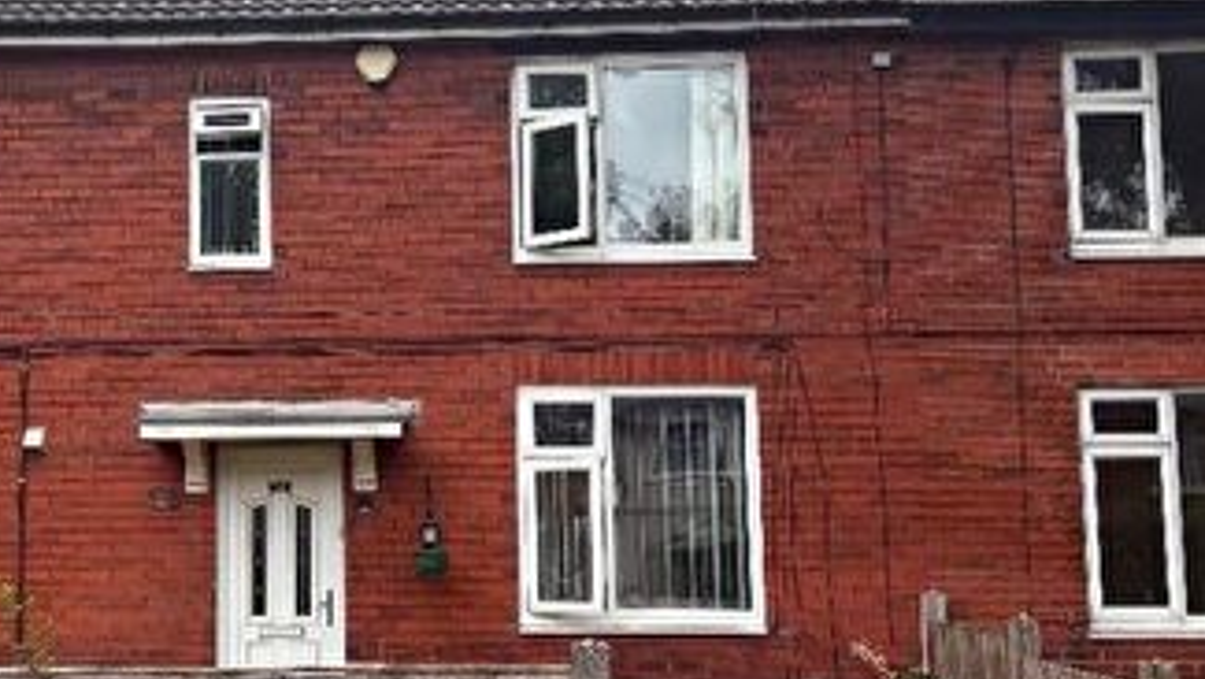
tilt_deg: +11.4
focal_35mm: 61
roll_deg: +0.9
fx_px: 1950
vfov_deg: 19.7
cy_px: 332
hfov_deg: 33.6
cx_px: 289
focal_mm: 5.96
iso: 50
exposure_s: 1/1626
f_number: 1.6
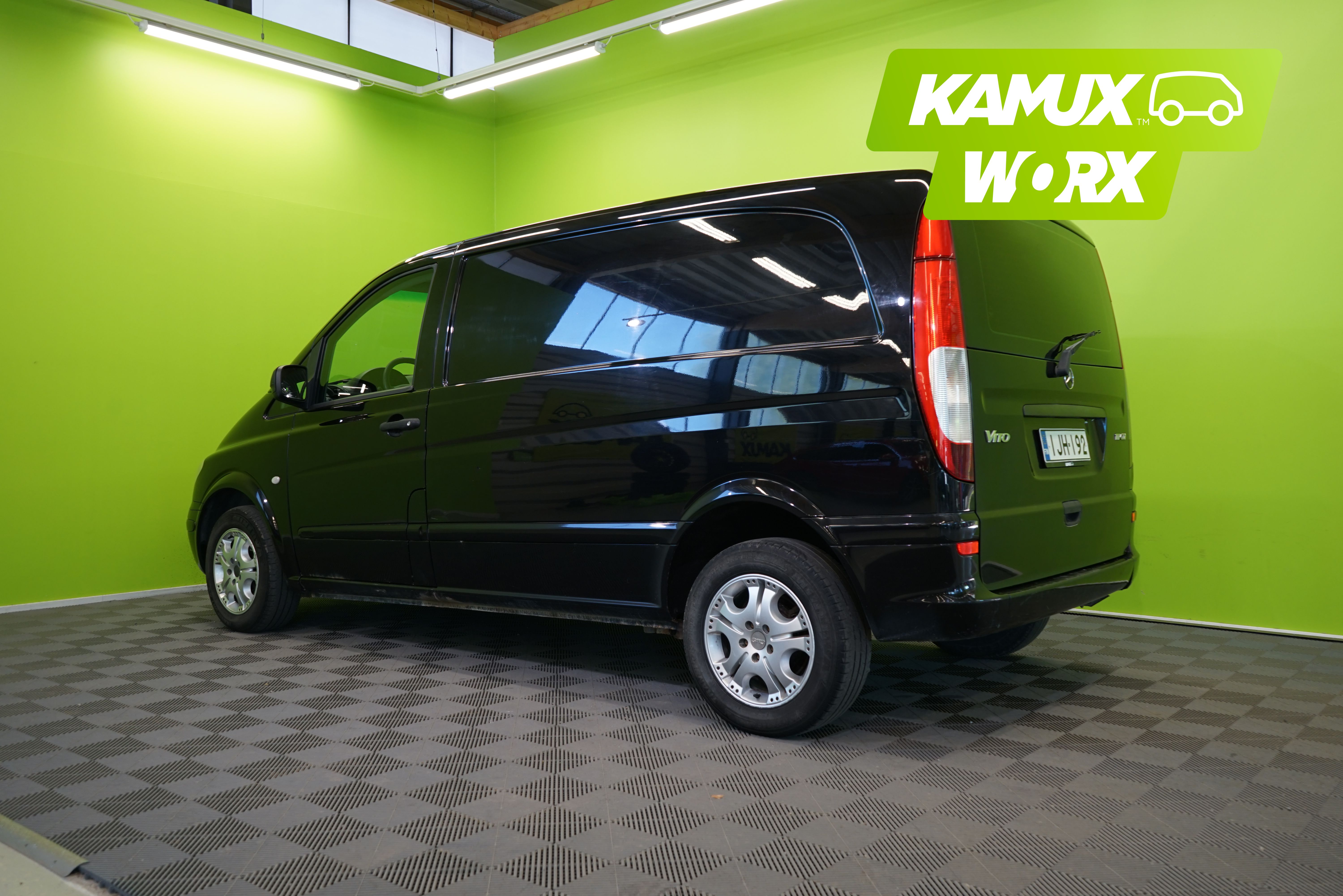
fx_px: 1119
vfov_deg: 43.6
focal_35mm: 30
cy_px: 448
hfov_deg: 61.9
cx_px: 672
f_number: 5.6
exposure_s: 1/30
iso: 400
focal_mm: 30
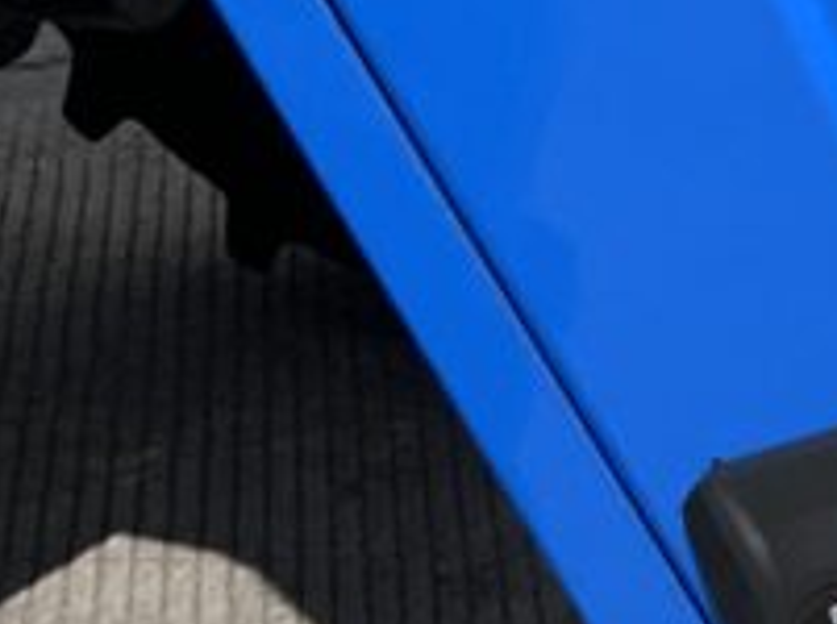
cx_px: 1961
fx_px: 3572
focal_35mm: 148
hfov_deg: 11.3
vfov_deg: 10.0
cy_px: 524
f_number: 1.8
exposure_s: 1/2427
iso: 16
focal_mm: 3
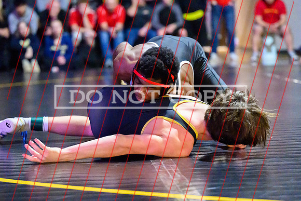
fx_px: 932
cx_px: 149
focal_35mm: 111
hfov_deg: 18.3
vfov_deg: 12.3
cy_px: 94
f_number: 2.8
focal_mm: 89
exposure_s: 1/640
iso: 25600
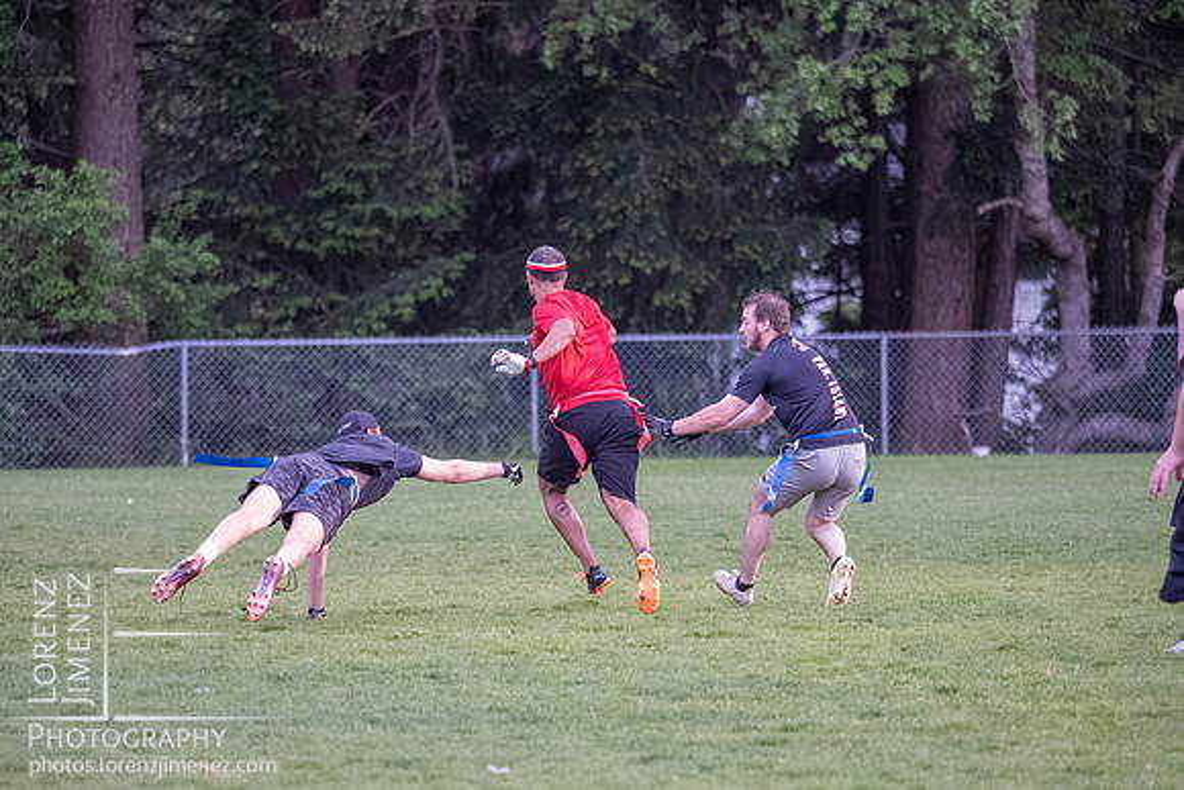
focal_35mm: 318
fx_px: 10467
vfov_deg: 4.3
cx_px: 591
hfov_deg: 6.5
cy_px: 435
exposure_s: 1/1250
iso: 5000
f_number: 2.8
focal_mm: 150
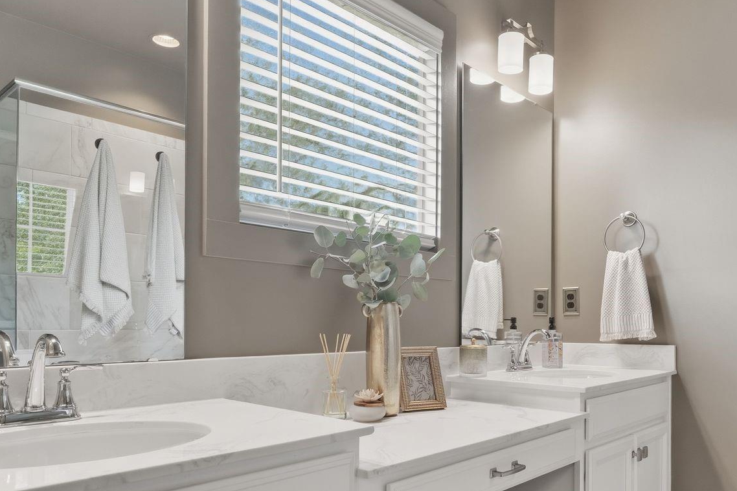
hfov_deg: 66.9
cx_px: 433
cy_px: 315
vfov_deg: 47.3
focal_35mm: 27
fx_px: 553
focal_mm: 15
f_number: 10
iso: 800
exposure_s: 1/5
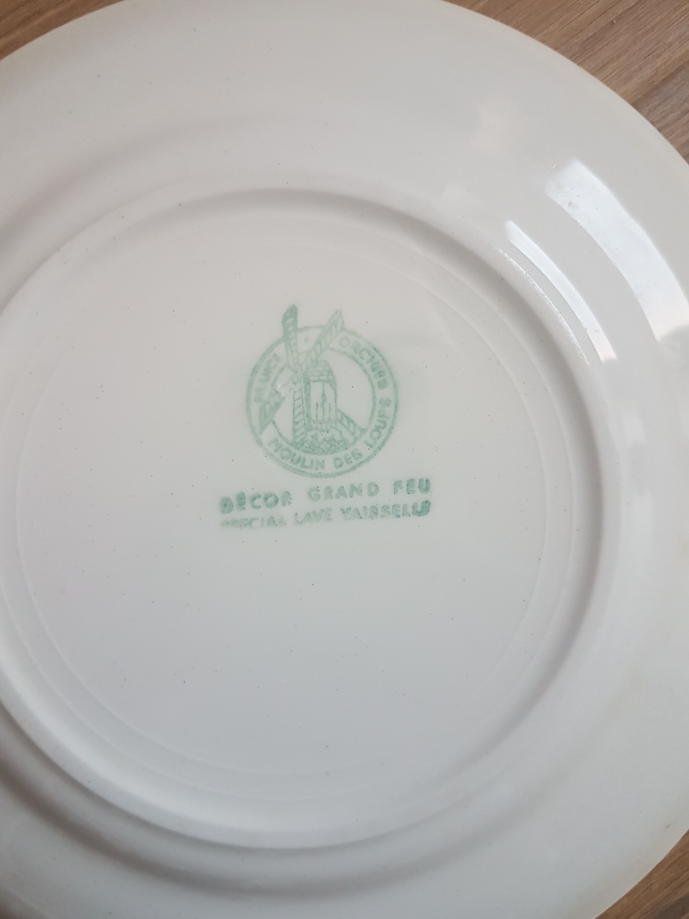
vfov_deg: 67.3
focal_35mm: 26
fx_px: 690
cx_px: 344
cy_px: 460
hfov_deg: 53.1
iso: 125
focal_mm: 4.2
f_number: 1.7
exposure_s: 1/50
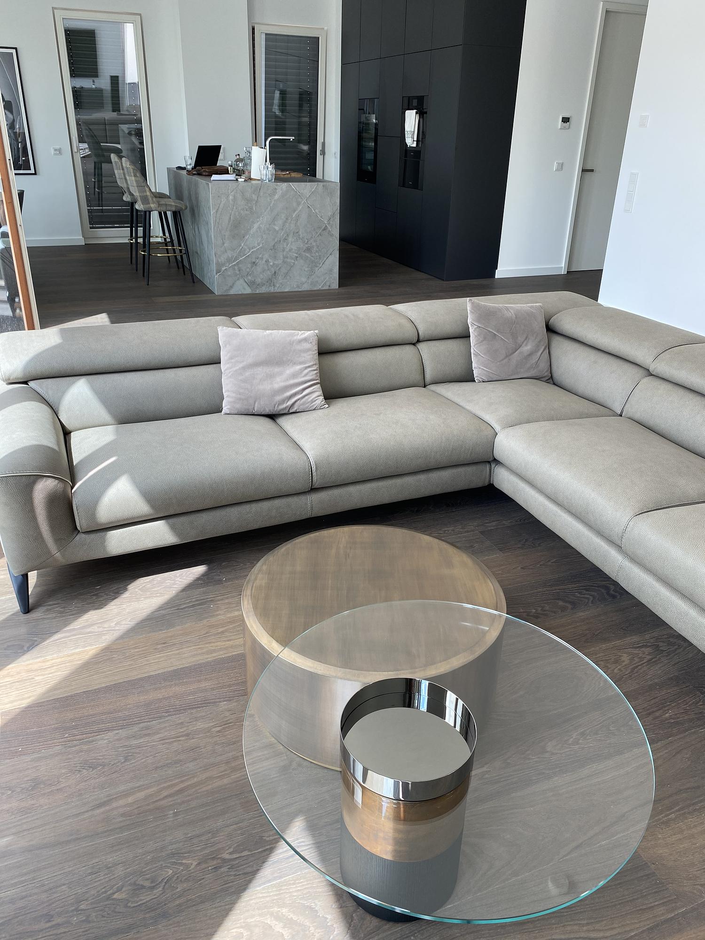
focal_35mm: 26
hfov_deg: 53.1
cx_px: 352
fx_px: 706
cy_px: 470
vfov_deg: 67.3
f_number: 1.8
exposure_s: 1/122
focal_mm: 4.25
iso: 40
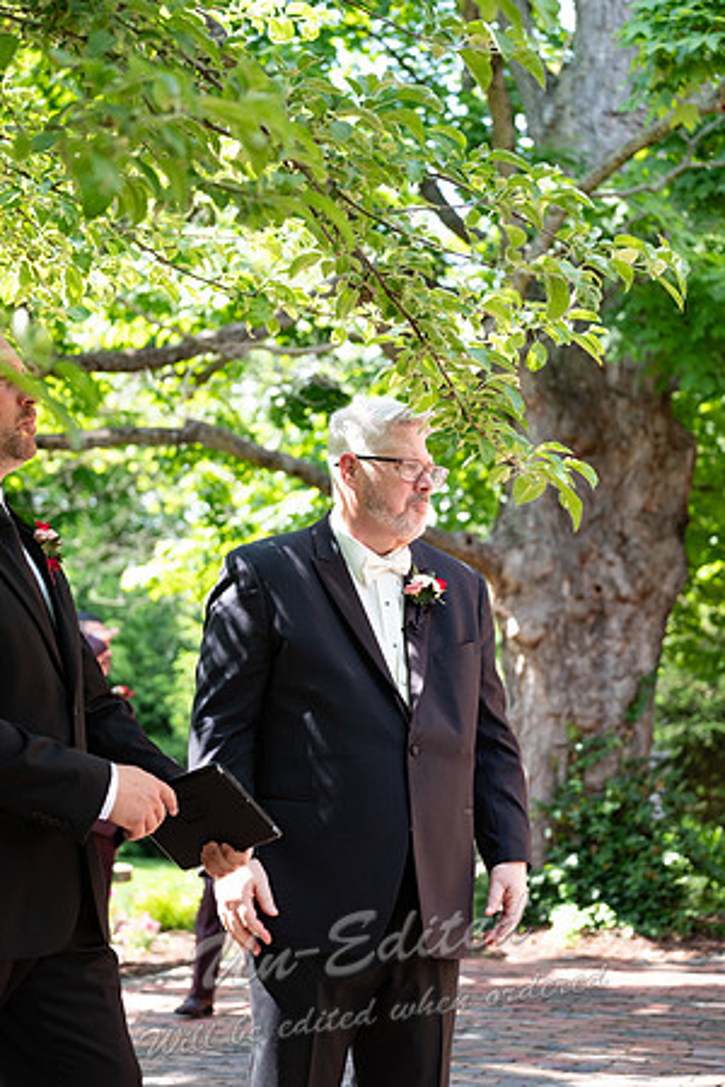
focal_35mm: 75
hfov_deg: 18.2
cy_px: 544
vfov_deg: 27.0
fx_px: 2265
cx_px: 362
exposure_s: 1/250
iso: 250
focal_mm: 50
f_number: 2.8
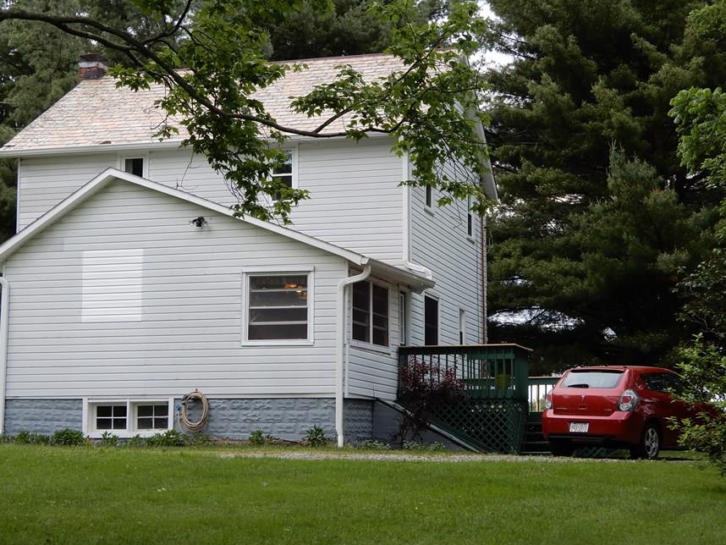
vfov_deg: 21.6
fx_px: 1427
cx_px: 366
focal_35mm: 68
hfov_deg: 28.6
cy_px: 255
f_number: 4.5
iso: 80
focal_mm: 10.2
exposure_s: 1/50
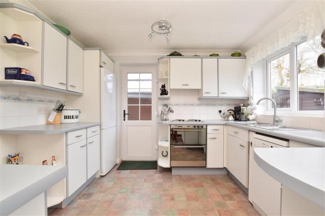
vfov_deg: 77.3
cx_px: 162
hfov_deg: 100.4
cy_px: 108
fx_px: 135
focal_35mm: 15
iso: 400
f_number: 13
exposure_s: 1/2
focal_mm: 10
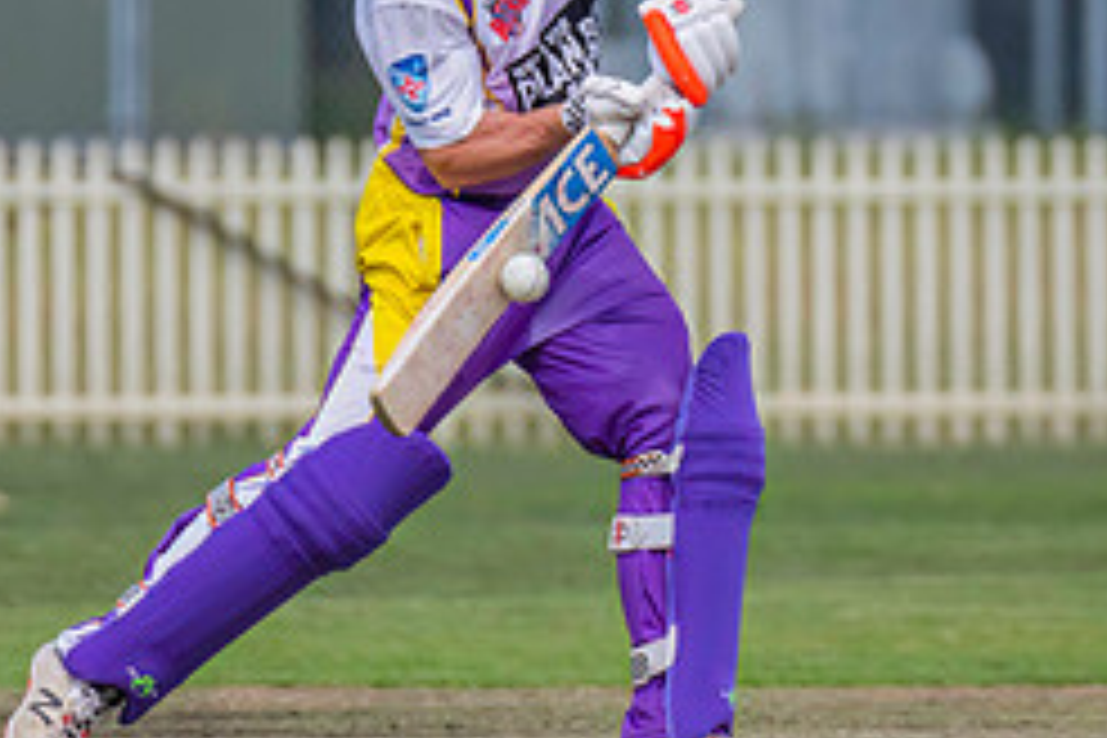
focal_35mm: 1274
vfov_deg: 1.1
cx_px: 400
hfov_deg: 1.6
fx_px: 39172
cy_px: 282
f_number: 6.3
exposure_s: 1/2500
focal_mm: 440
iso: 800
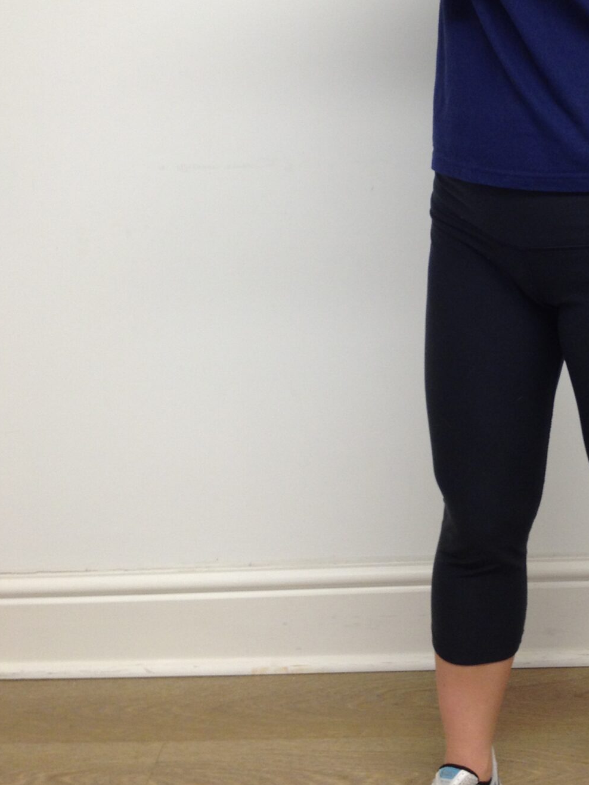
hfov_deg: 21.1
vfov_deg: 28.1
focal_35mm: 68
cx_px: 547
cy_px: 190
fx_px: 1543
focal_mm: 4.28
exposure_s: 1/20
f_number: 2.4
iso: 50
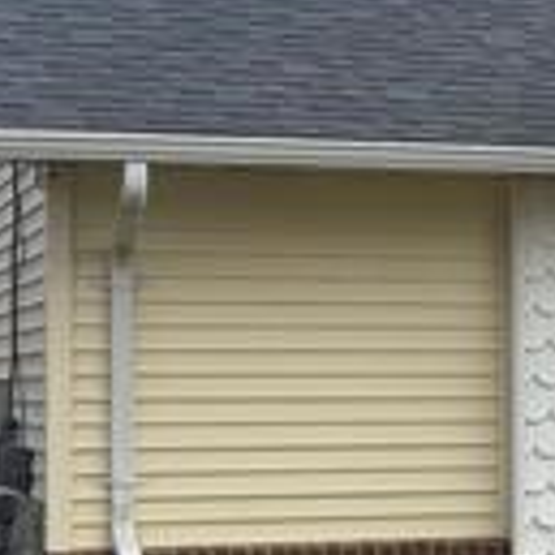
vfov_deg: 10.3
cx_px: 1695
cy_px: 357
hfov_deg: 8.5
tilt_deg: +1.7
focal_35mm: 169
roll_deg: +0.5
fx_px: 3066
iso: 80
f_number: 1.78
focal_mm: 6.76
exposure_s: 1/3584
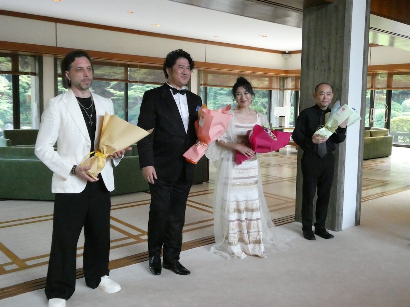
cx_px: 205
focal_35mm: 35
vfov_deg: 40.7
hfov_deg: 52.6
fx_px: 415
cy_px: 154
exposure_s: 1/80
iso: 1250
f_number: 3.7
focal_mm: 6.3
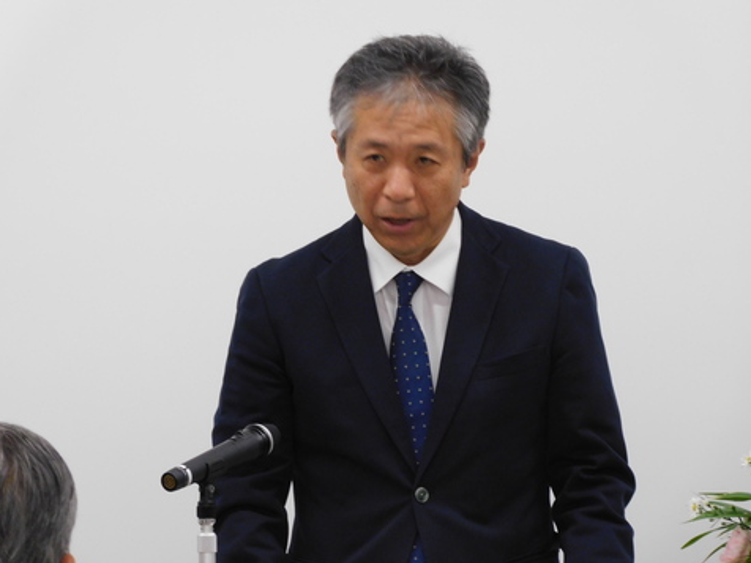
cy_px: 282
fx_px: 7875
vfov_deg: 4.1
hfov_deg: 5.5
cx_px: 374
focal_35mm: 363
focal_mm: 64.5
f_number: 5.6
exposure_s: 1/50
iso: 400
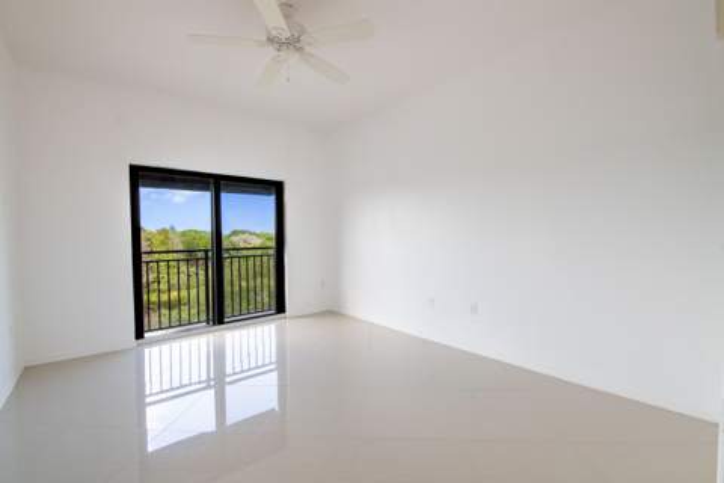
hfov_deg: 100.4
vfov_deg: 77.3
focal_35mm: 15
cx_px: 362
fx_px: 302
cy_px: 242
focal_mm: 15
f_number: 6.3
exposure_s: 1/640
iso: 400
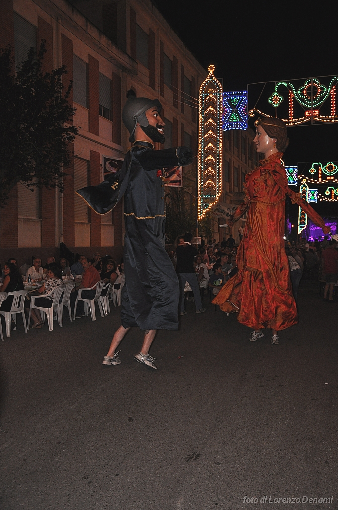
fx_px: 466
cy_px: 255
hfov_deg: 39.9
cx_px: 169
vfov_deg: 57.3
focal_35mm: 33
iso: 800
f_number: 3.8
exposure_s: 1/60
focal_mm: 22
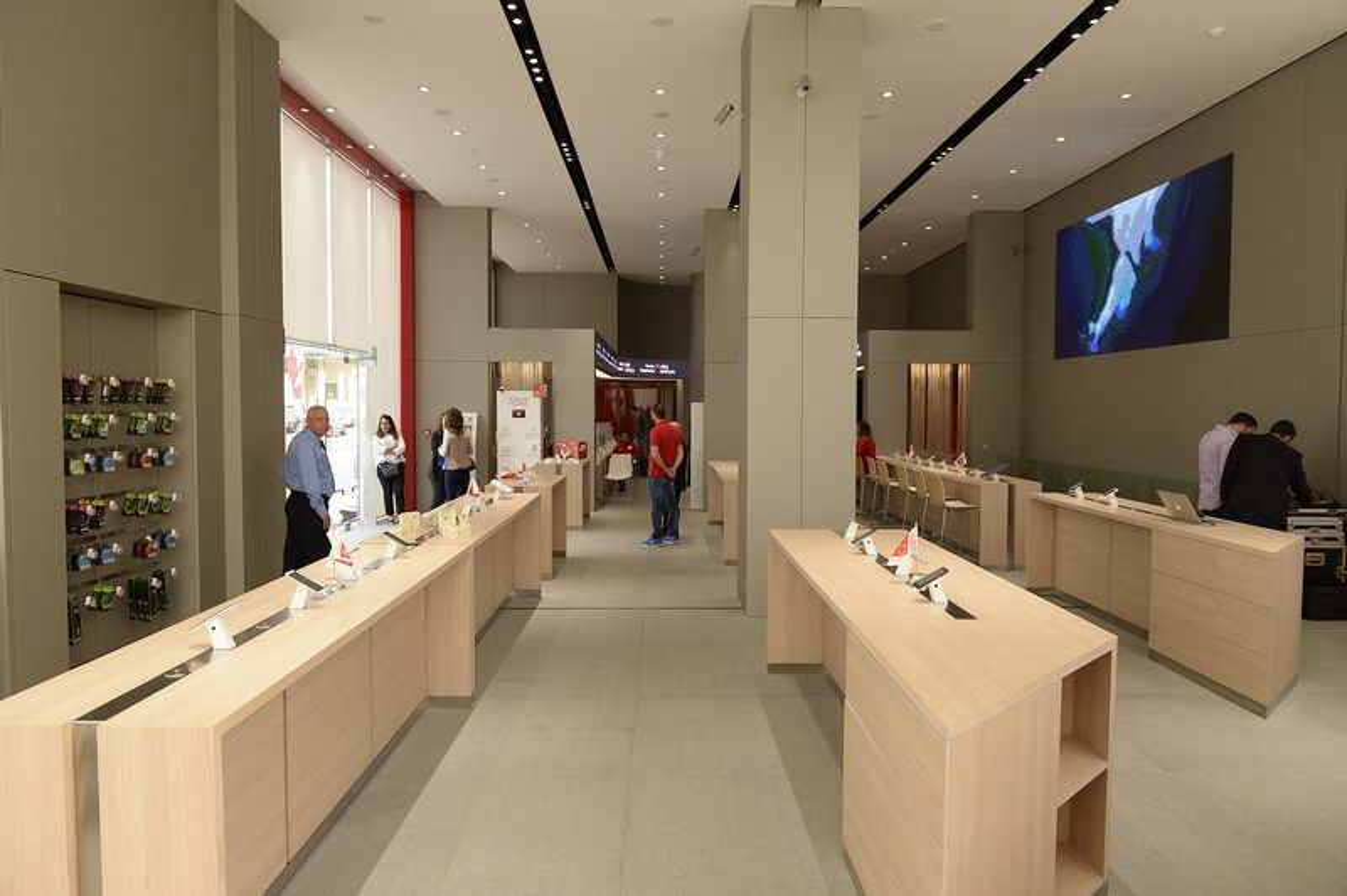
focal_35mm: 24
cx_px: 674
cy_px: 448
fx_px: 897
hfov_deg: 73.8
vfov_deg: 53.1
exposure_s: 1/250
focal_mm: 24
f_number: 4.5
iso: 1250
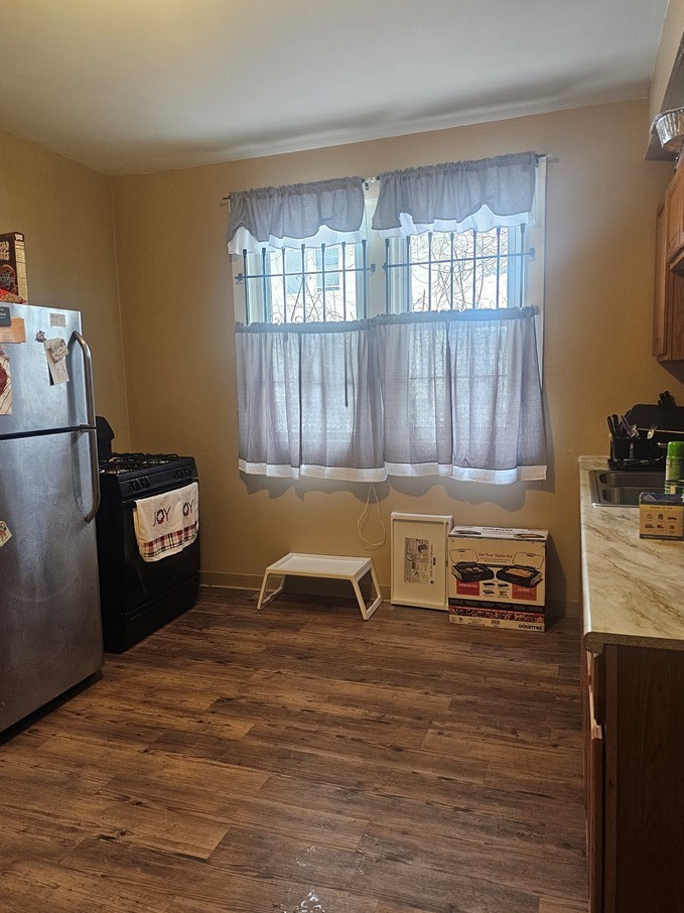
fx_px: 685
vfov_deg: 67.3
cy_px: 476
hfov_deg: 53.0
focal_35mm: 26
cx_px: 340
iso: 500
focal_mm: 6.3
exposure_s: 1/120
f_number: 1.7
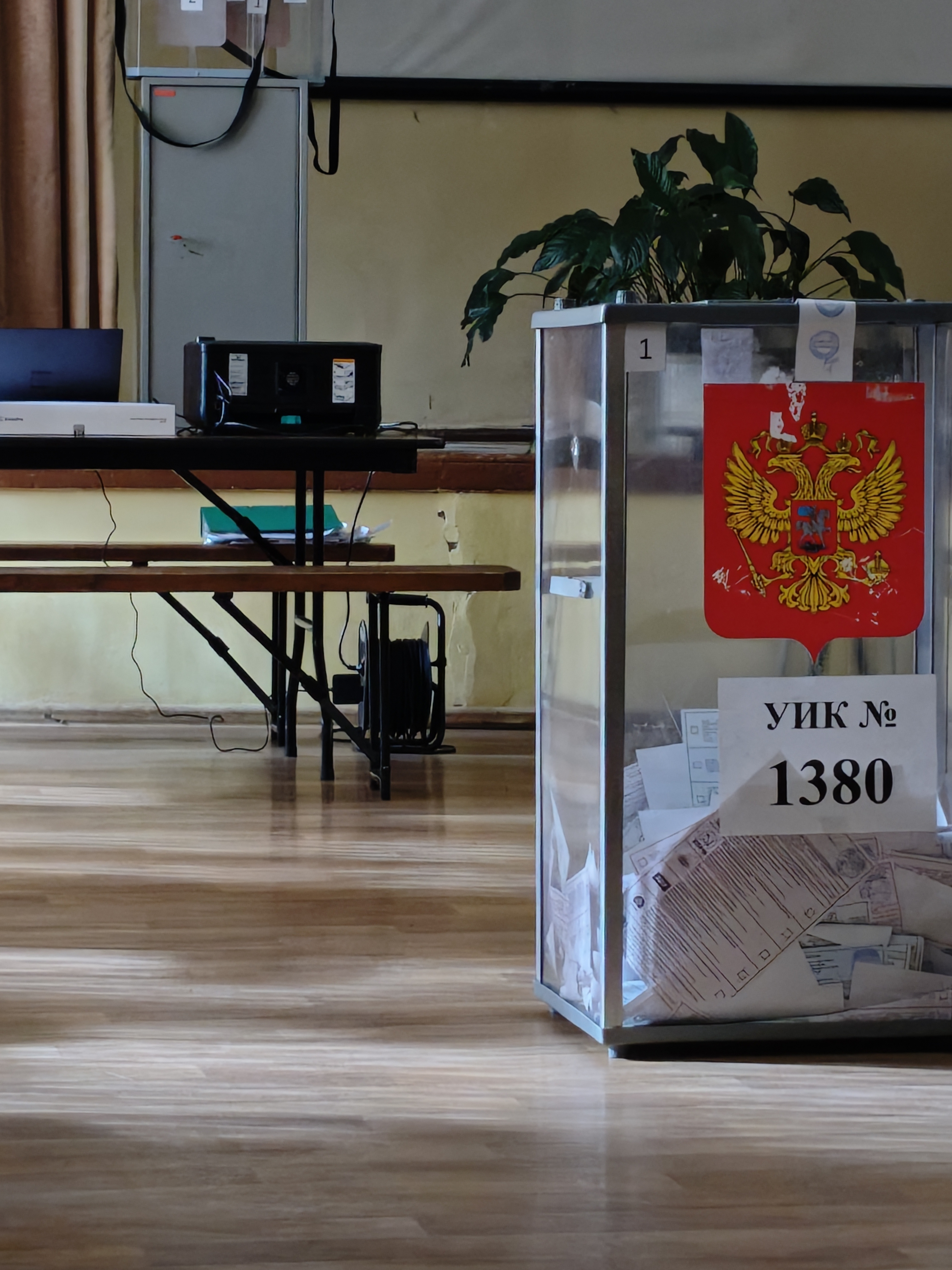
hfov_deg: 11.6
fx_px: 4695
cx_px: 476
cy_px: 635
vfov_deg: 15.4
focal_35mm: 128
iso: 160
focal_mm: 4.94
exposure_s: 1/100
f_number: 1.5
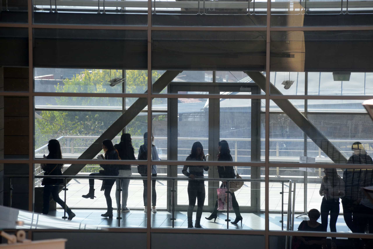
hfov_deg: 10.3
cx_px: 186
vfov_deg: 6.9
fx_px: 2073
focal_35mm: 200
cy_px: 124
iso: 800
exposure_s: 1/320
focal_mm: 200
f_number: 9
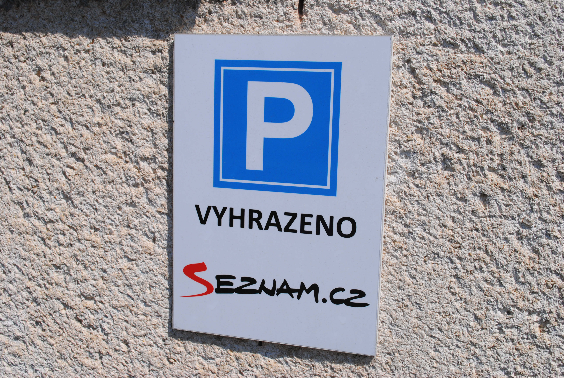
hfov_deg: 43.6
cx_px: 282
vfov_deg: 29.9
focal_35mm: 45
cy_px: 189
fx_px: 706
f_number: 9
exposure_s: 1/320
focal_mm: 30
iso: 100
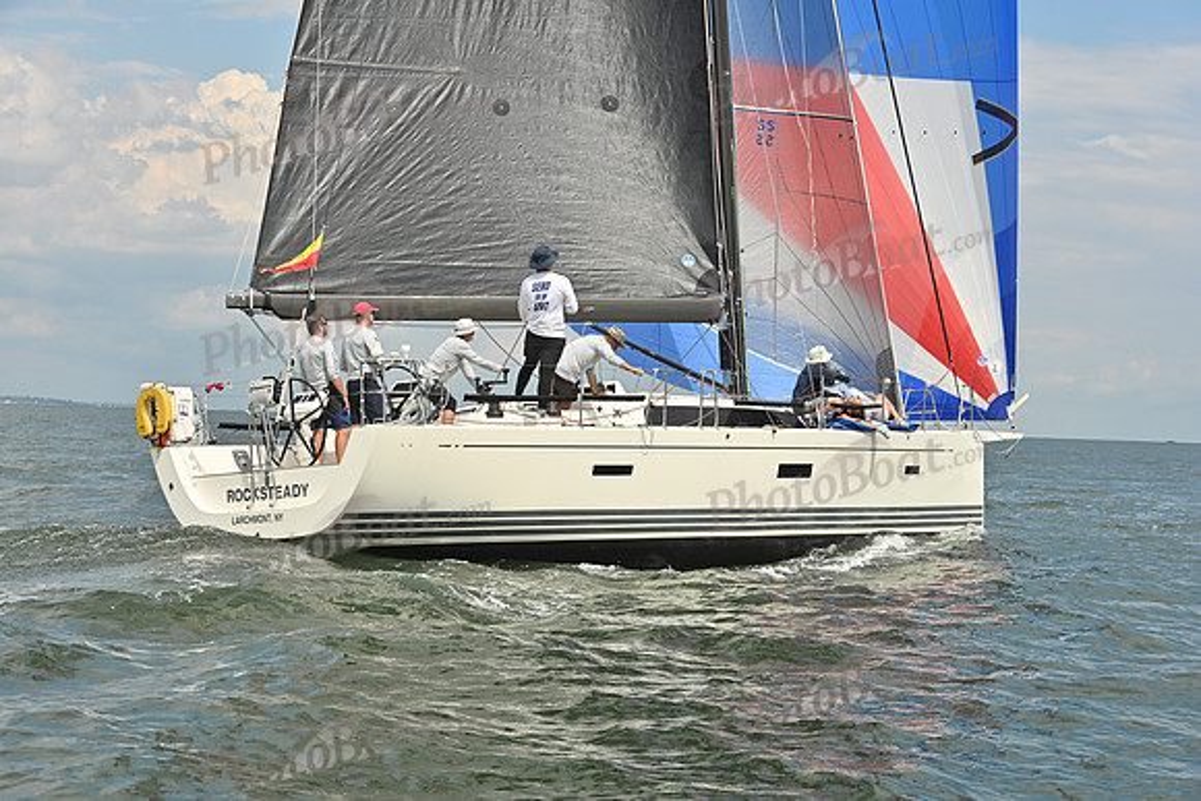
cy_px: 400
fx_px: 2503
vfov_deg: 18.2
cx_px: 600
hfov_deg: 27.0
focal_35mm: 75
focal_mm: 75
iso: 320
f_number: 9
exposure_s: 1/1600
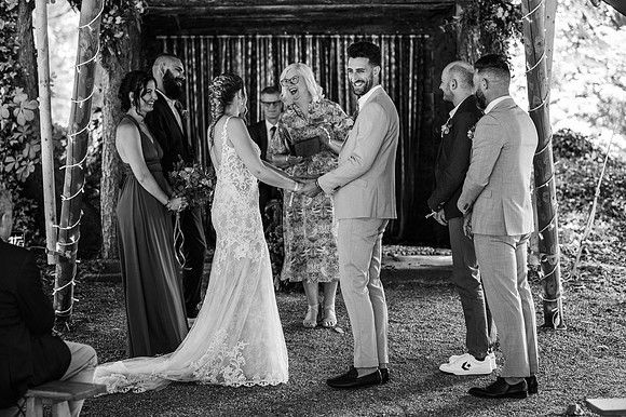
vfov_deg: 16.1
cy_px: 208
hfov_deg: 23.9
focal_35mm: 85
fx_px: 1477
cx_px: 313
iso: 900
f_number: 2.5
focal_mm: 85
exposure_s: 1/200
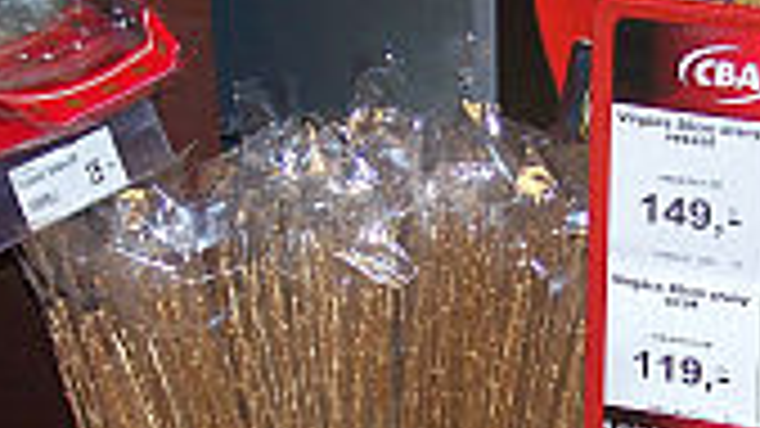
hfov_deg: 19.5
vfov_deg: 11.0
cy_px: 324
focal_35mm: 110
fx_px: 2216
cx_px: 387
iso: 80
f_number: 2.8
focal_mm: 6.3
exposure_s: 1/60
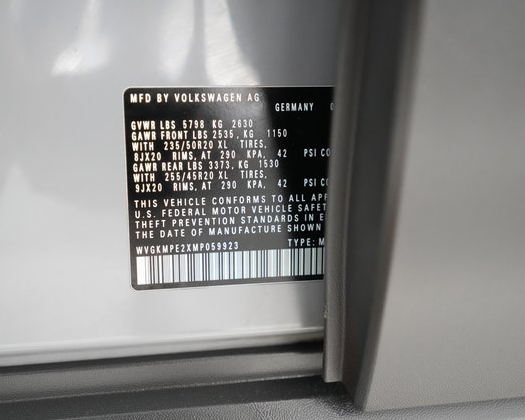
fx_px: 497
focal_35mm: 32
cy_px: 212
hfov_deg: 55.2
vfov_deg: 45.8
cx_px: 209
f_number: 2.8
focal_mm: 28
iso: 6400
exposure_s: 1/100
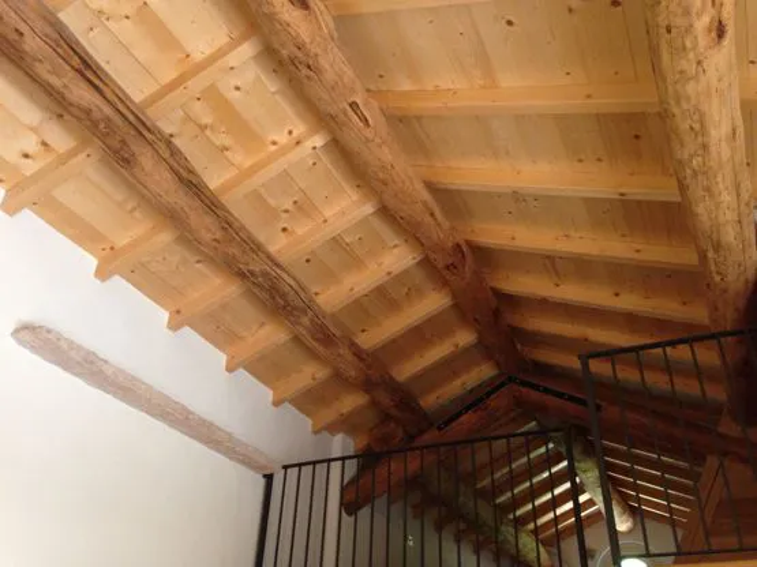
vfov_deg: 42.9
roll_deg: -3.8
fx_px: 722
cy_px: 284
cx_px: 378
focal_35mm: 33
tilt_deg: +33.5
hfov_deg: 55.4
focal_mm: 4.12
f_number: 2.4
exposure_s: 1/20
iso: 200
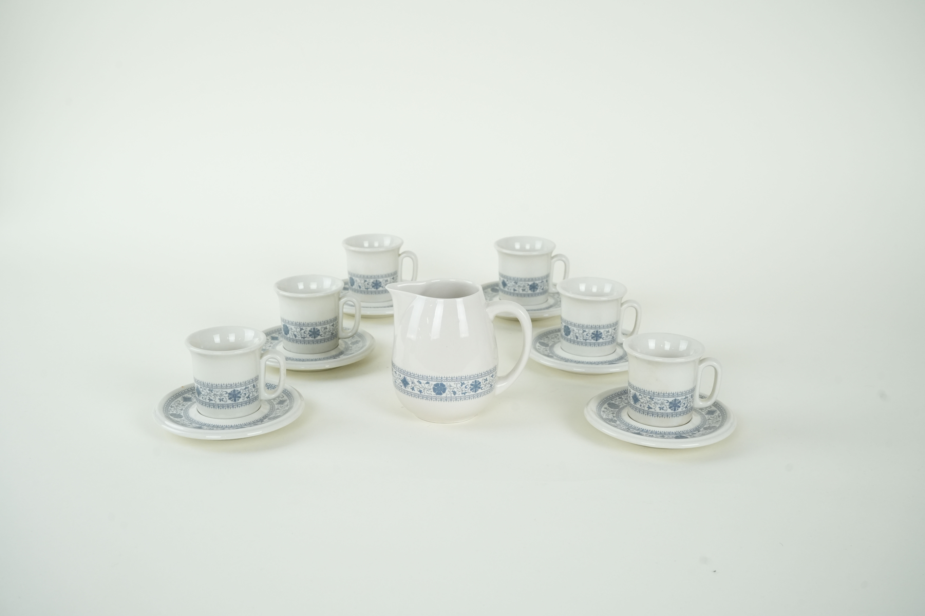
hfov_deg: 44.5
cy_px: 308
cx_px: 462
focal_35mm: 44
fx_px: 1130
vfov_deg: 30.5
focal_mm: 44
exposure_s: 1/80
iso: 2500
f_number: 9
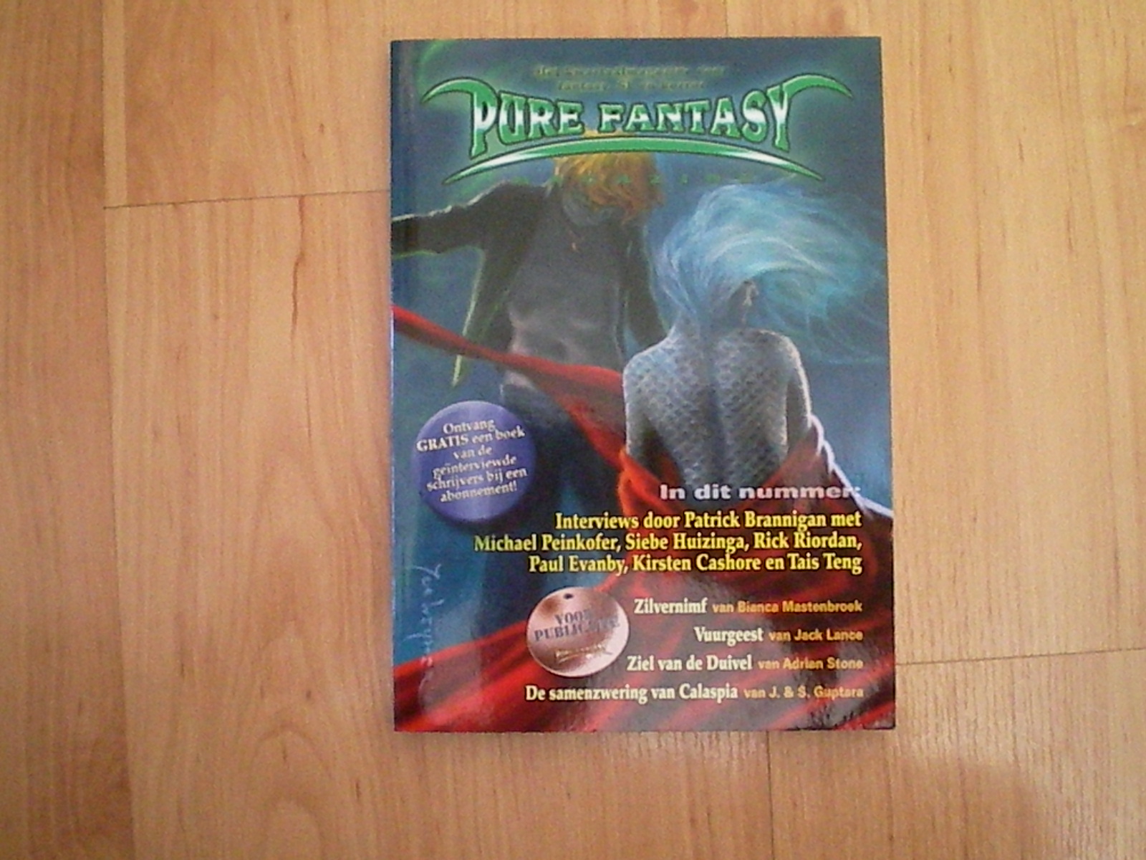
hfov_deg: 49.0
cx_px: 573
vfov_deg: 37.7
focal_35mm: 38
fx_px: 1258
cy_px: 430
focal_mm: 6.3
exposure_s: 1/100
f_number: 3.1
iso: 1134
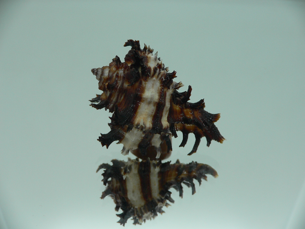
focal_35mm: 35
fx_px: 308
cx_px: 152
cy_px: 114
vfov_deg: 40.7
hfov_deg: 52.6
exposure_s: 1/60
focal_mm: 4.6
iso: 80
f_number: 2.8
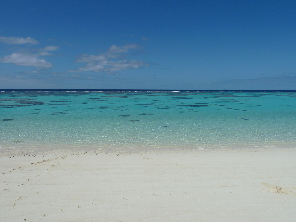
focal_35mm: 29
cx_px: 148
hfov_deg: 61.7
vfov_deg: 48.2
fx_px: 248
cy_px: 111
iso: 80
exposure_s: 1/1000
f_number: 5.6
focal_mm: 4.7
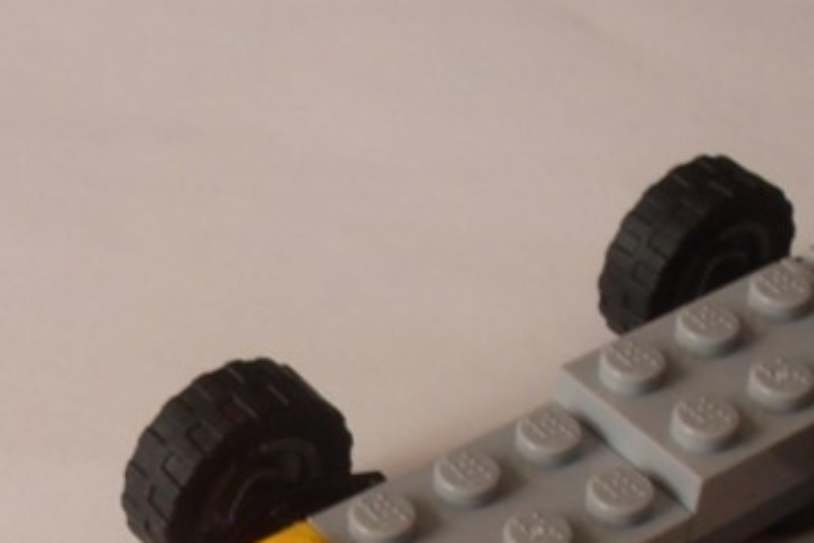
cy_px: 734
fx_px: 2193
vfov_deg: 13.5
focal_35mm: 97
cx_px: 271
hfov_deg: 21.0
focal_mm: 6.61
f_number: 3.9
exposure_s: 1/15
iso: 125
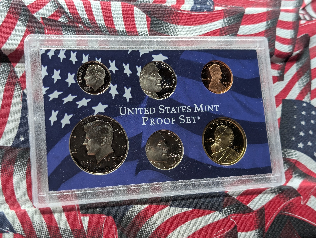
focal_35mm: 49
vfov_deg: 29.7
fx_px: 448
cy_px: 119
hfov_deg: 38.9
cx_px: 158
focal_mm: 6.9
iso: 19
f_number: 1.68
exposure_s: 1/26
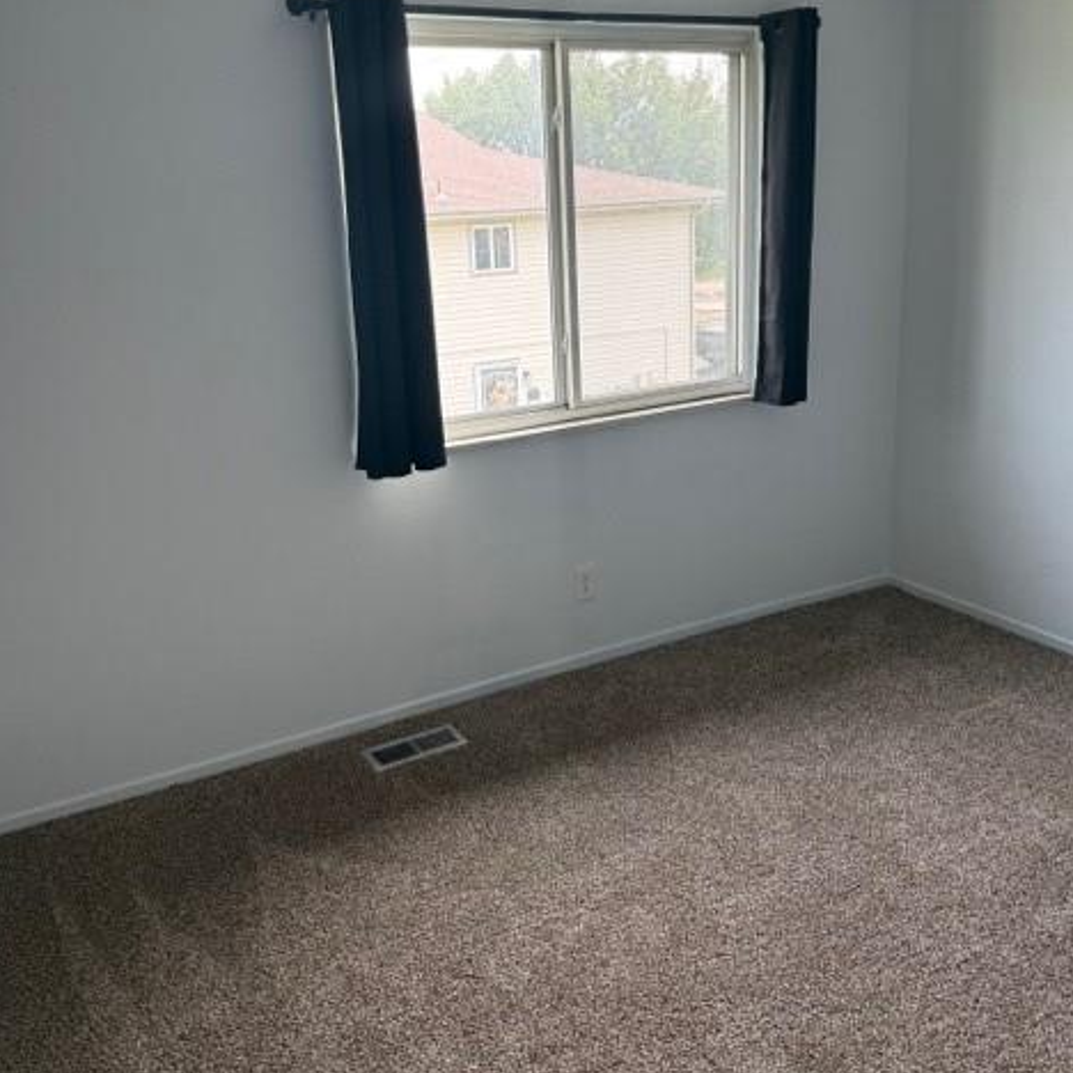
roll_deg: +2.8
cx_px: 530
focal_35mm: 29
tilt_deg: -14.3
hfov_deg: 55.6
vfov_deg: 55.4
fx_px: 1017
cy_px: 452
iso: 125
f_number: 1.78
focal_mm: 6.76
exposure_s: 1/240
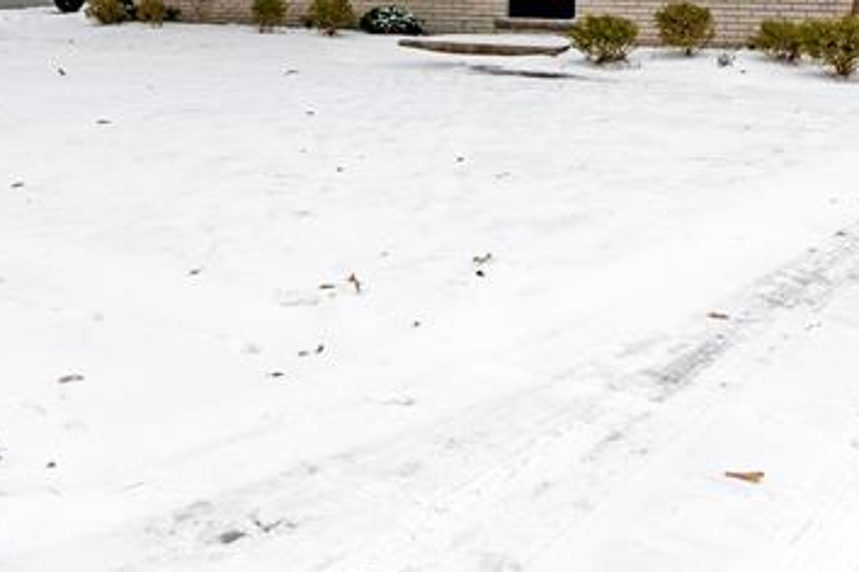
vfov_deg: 24.9
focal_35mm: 52
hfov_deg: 37.9
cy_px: 10
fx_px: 1241
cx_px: 318
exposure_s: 1/80
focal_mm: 12
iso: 800
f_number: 13
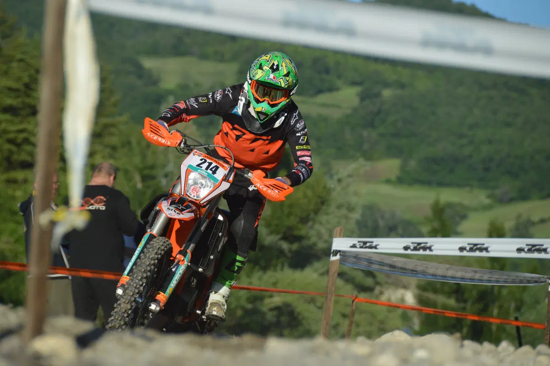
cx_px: 275
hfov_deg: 6.9
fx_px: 4579
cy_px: 183
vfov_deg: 4.6
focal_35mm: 300
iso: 400
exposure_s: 1/1600
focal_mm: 200
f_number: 6.3
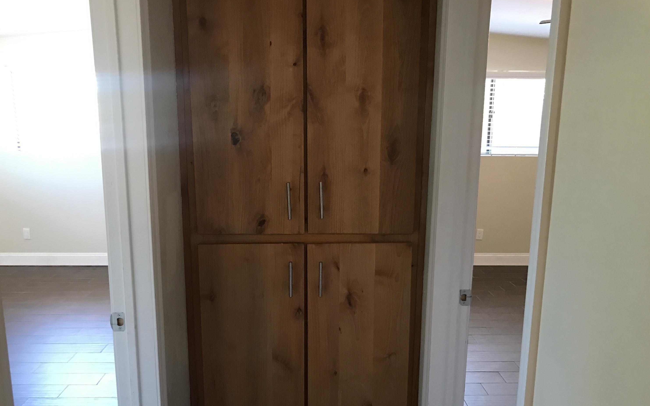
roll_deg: +0.2
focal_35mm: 30
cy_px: 236
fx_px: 531
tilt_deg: -11.2
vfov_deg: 41.7
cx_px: 325
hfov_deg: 62.9
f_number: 1.8
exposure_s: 1/15
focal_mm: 3.99
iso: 80
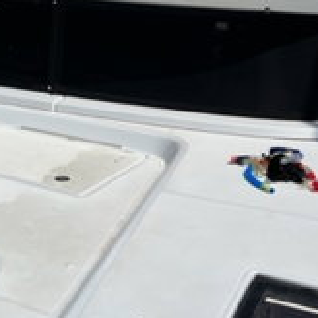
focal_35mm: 56
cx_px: 142
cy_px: -35
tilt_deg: -0.5
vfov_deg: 27.8
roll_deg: -4.7
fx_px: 582
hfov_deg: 30.5
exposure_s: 1/10870
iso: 50
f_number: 1.6
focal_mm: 5.1
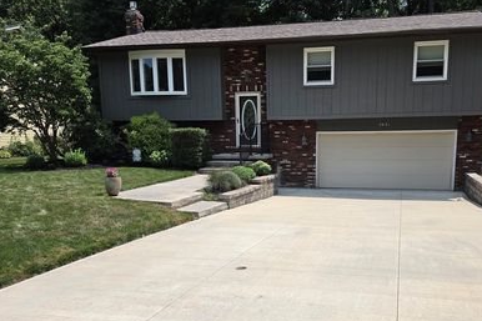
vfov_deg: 42.0
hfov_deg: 59.9
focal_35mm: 31
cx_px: 285
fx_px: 415
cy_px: 202
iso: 64
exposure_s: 1/7939
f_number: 1.4
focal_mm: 6.5
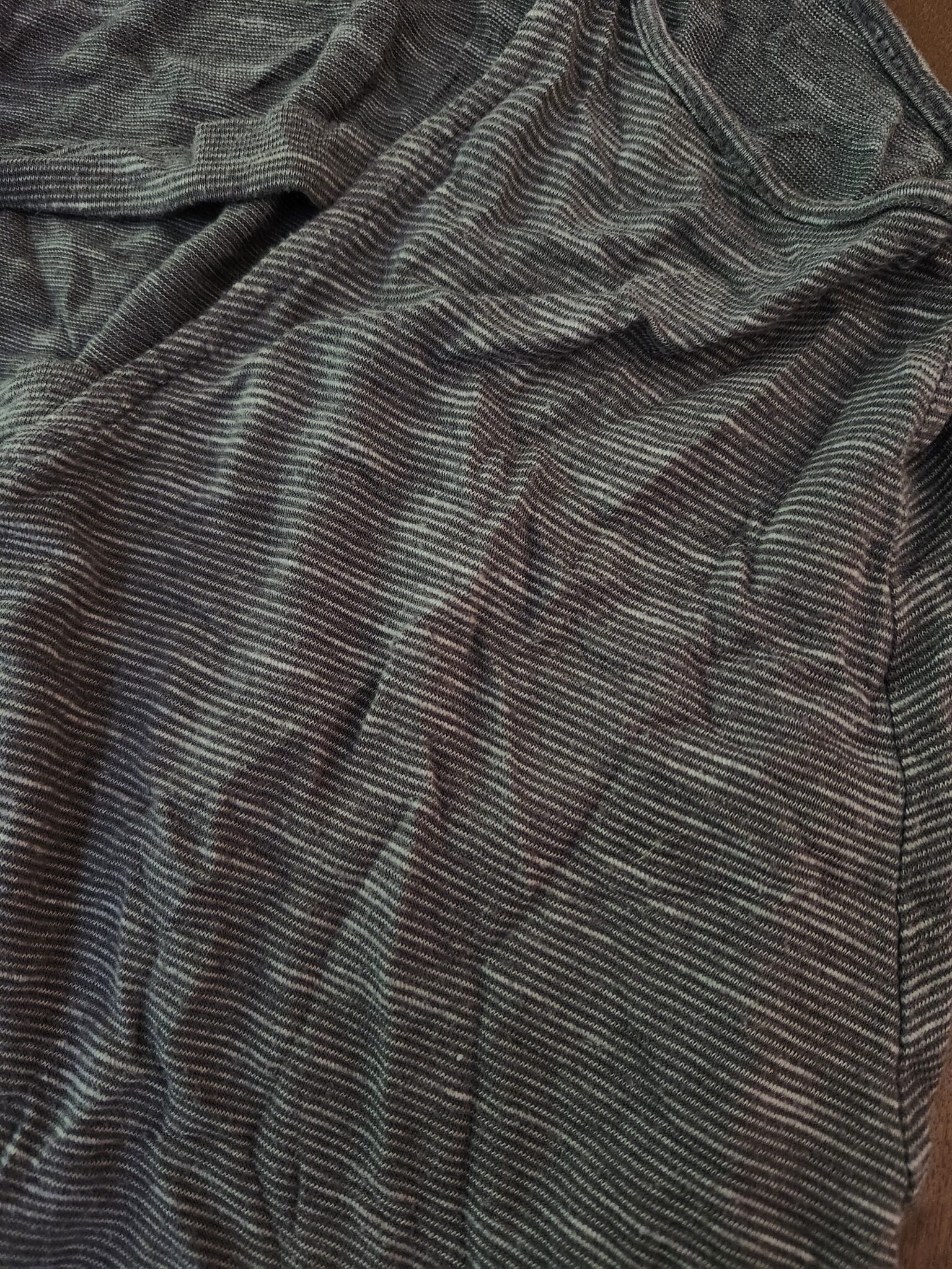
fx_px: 843
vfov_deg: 73.9
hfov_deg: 58.9
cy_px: 634
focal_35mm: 23
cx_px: 476
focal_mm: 5.54
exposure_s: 1/120
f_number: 1.8
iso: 1000
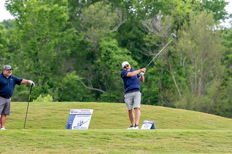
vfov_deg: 3.4
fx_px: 2610
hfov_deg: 5.1
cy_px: 77
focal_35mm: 405
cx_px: 116
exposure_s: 1/2000
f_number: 5.6
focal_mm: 270
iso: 2500
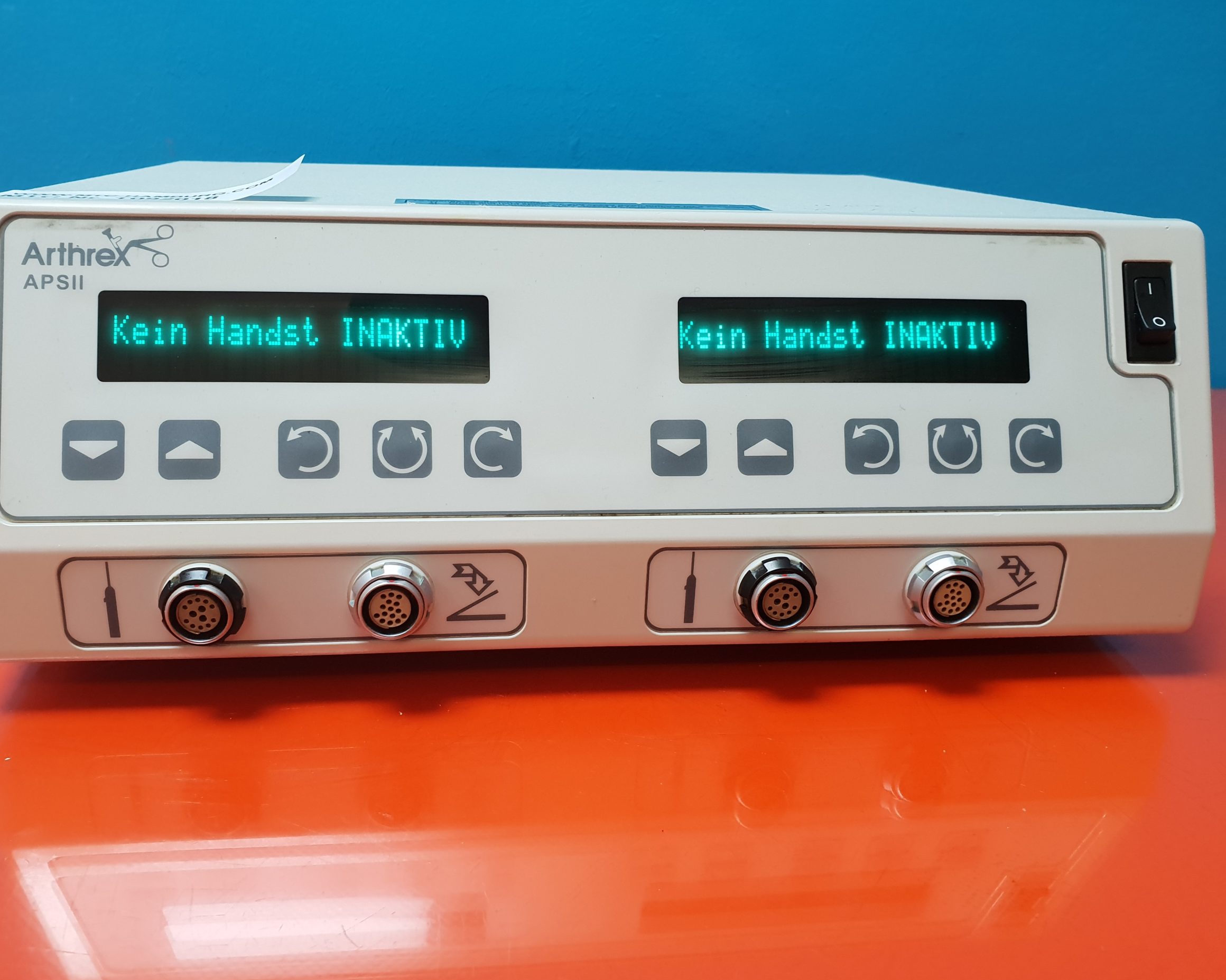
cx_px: 566
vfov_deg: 51.5
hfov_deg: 62.1
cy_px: 489
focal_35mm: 28
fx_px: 1016
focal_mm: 4.3
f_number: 2.4
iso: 250
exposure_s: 1/50
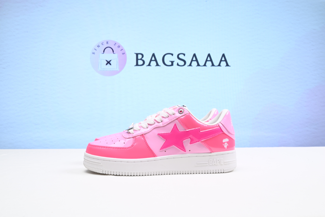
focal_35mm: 37
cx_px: 162
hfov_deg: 51.9
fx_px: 334
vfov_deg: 36.0
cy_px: 108
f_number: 16
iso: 100
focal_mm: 37
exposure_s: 1/2
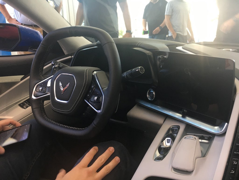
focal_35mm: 29
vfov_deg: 48.2
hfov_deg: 61.7
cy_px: 90
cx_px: 120
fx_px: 200
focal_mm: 4.15
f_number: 2.2
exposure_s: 1/30
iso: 50
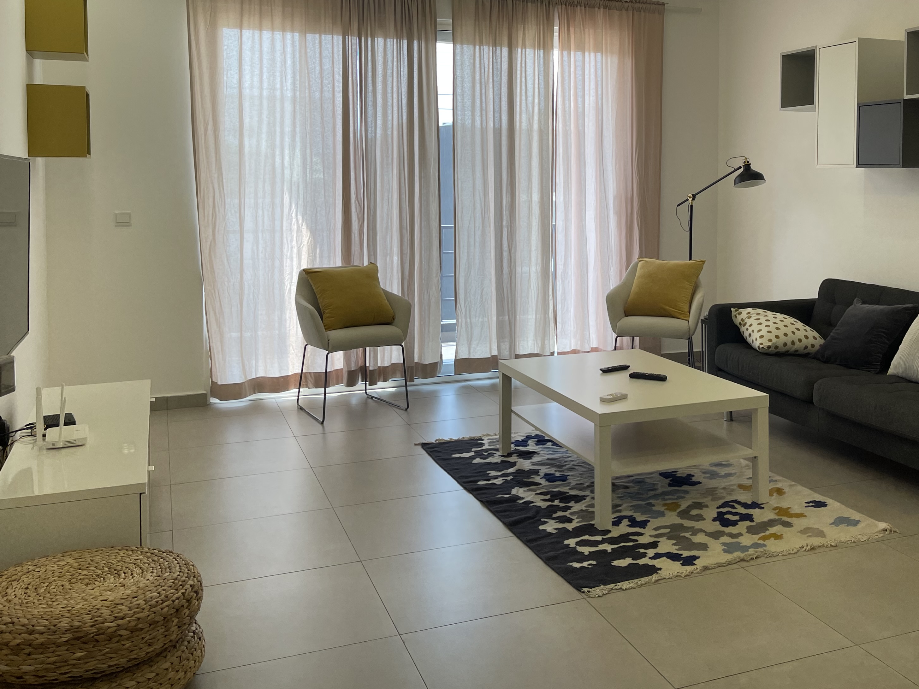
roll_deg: -0.6
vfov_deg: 39.2
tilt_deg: -3.6
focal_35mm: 36
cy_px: 231
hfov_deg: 50.7
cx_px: 586
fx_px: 956
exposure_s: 1/100
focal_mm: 5.1
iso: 32
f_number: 1.6
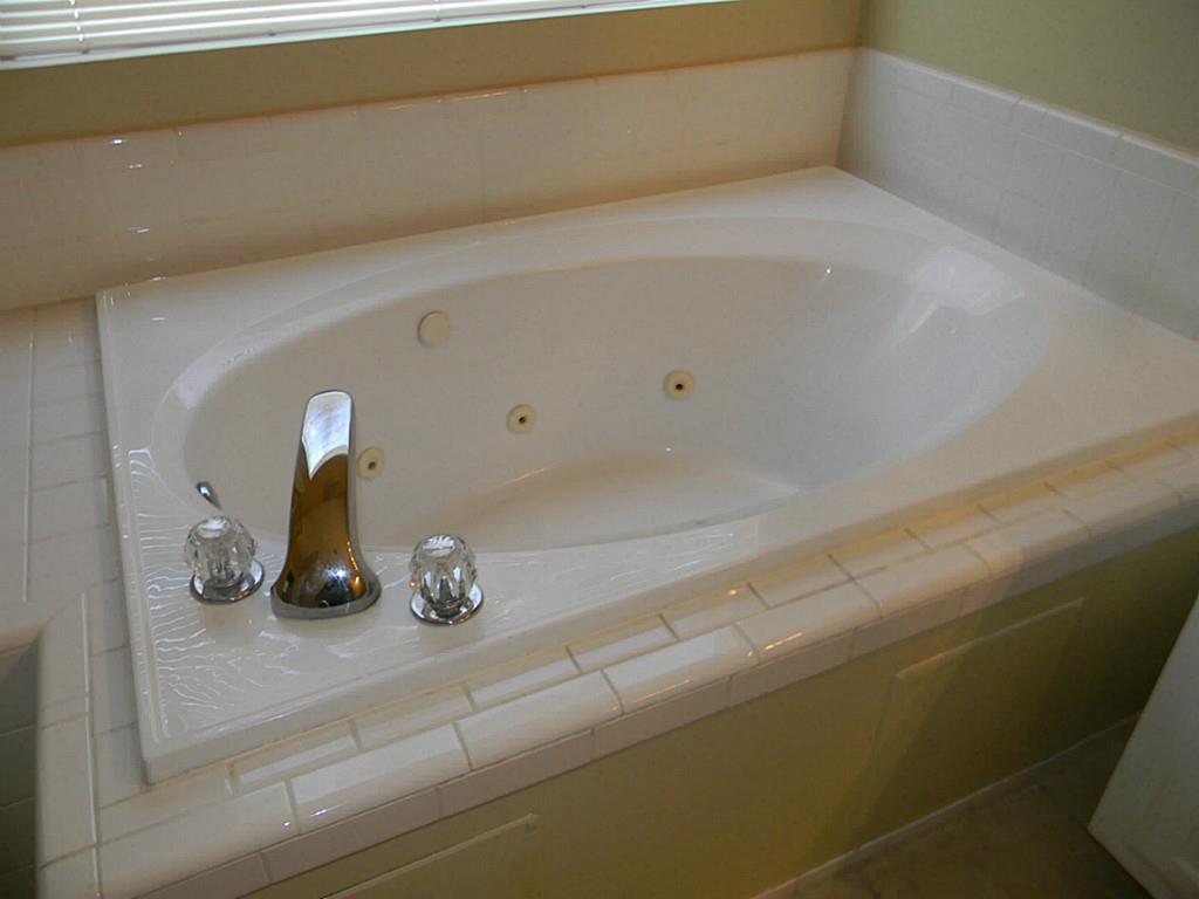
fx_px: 970
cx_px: 600
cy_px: 450
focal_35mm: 28
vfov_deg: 49.7
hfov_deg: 63.4
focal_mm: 5
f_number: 3.5
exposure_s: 1/30
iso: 200
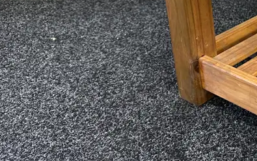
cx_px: 322
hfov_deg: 26.9
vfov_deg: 19.0
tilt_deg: -22.6
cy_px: -9
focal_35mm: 66
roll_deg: +0.9
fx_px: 462
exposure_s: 1/50
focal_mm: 6.86
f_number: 1.78
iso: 320
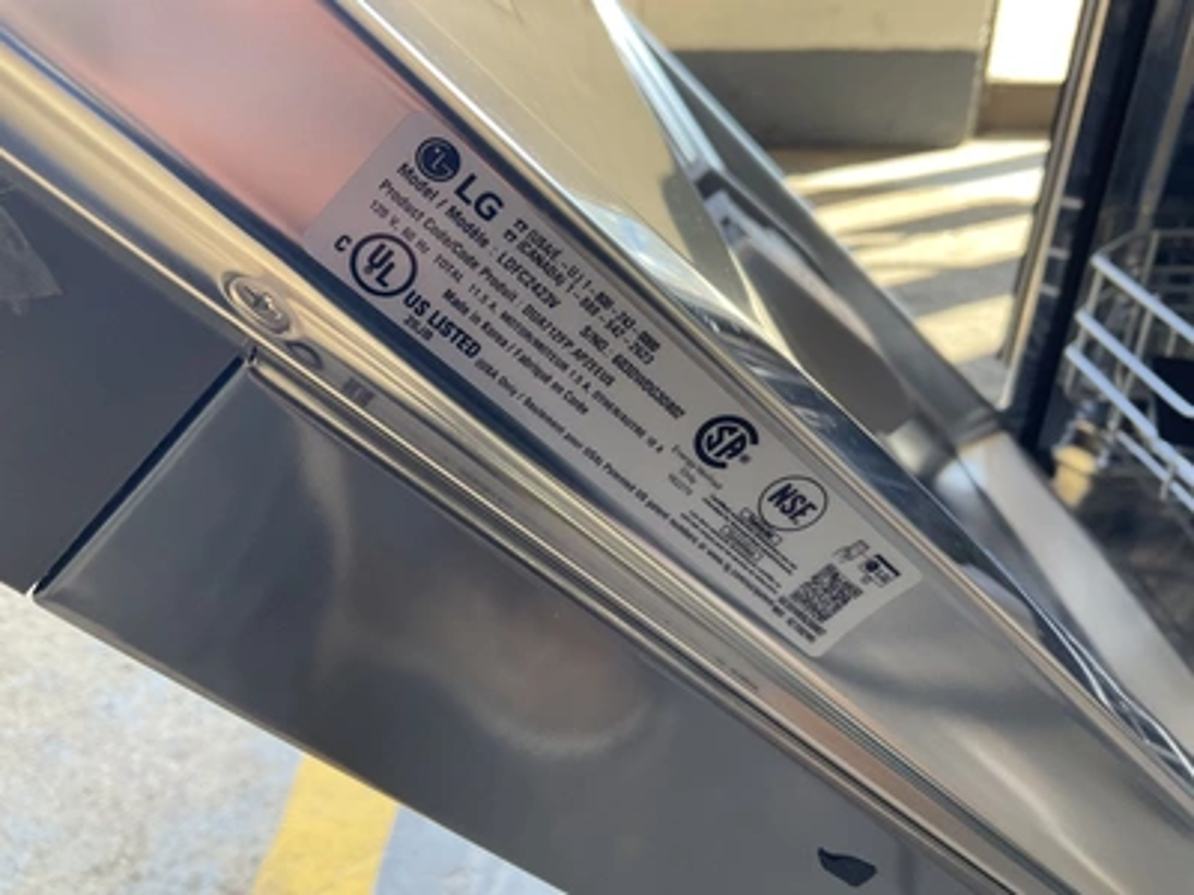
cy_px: 448
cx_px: 597
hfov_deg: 61.7
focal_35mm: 29
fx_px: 1000
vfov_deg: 48.2
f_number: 1.8
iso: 64
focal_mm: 3
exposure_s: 1/98
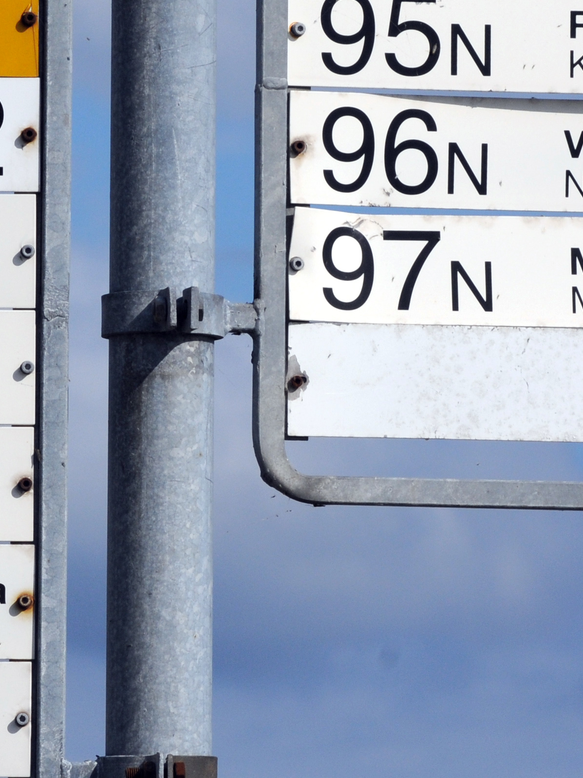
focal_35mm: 406
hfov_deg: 3.7
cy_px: 299
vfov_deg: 4.9
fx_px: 9124
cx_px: 145
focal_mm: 105
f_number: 14
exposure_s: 1/800
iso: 200
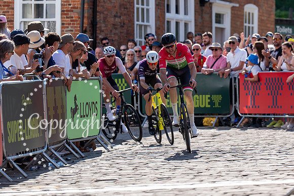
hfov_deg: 9.1
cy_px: 83
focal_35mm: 226
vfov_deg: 6.1
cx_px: 183
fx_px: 1847
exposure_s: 1/1000
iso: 125
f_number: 3.5
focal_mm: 178
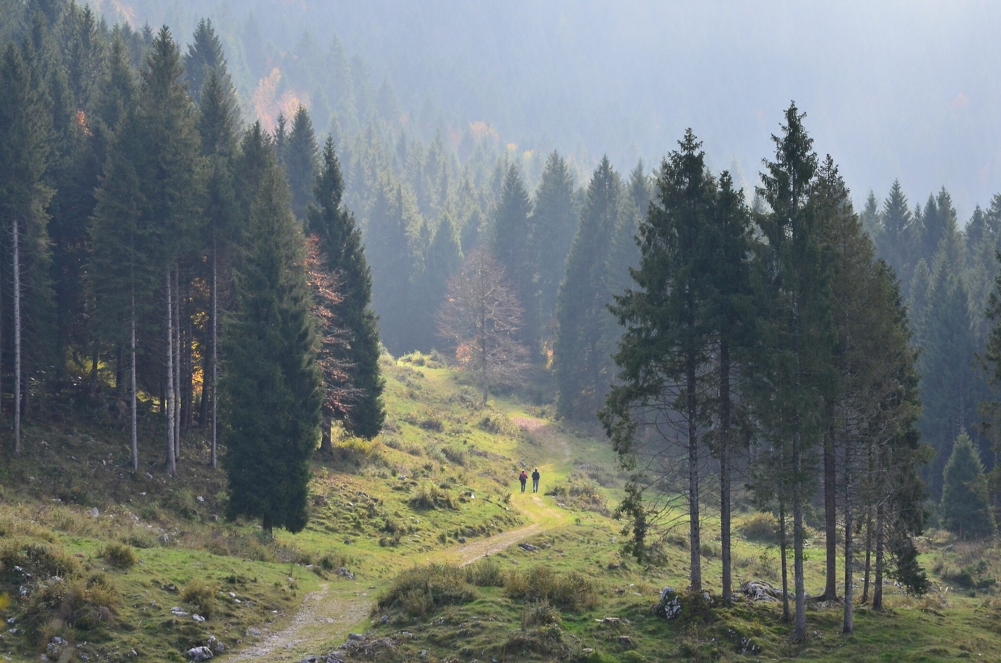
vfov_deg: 9.4
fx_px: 4040
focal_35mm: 146
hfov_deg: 14.1
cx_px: 531
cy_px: 316
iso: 200
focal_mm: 85
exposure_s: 1/160
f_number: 8
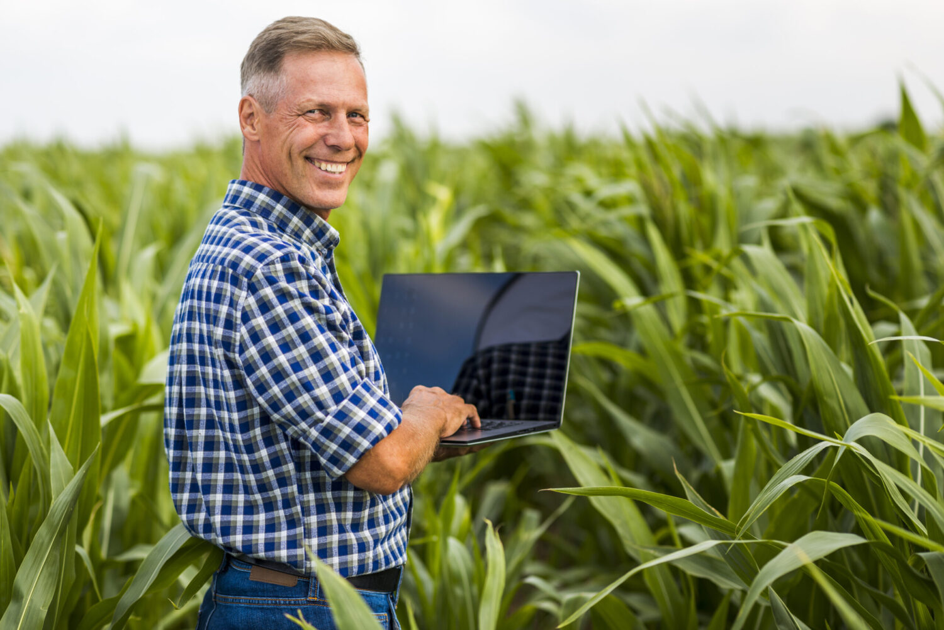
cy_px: 315
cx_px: 472
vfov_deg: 16.1
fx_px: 2229
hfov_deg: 23.9
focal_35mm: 85
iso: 200
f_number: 2.8
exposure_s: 1/200
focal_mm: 85
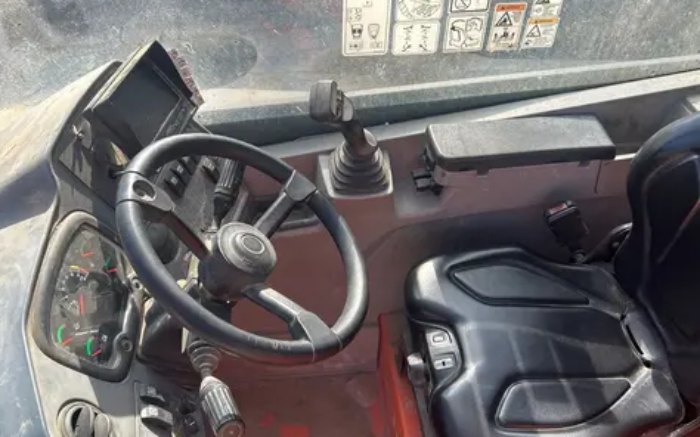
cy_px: 216
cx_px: 346
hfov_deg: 59.7
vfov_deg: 39.4
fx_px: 610
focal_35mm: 32
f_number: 1.5
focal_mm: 5.7
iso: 50
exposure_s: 1/700
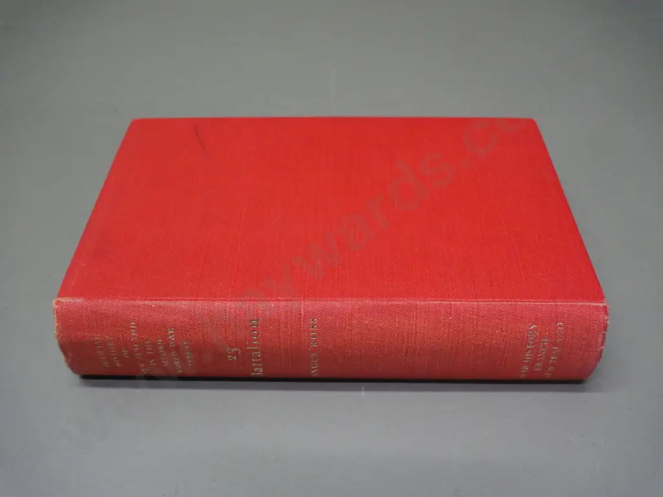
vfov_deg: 41.8
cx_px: 332
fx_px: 651
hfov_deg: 54.0
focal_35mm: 34
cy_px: 248
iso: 3200
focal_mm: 17
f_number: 5.6
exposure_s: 1/200
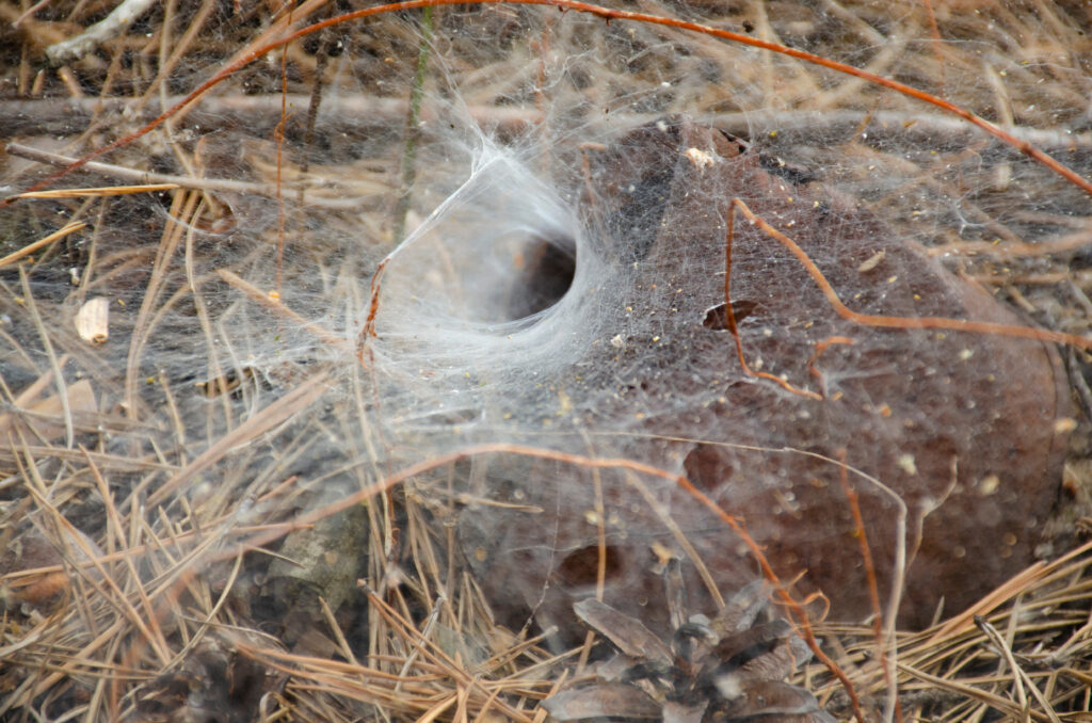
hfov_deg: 9.8
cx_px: 546
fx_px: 6356
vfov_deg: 6.5
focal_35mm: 210
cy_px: 362
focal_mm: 140
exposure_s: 1/250
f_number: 6.3
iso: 450
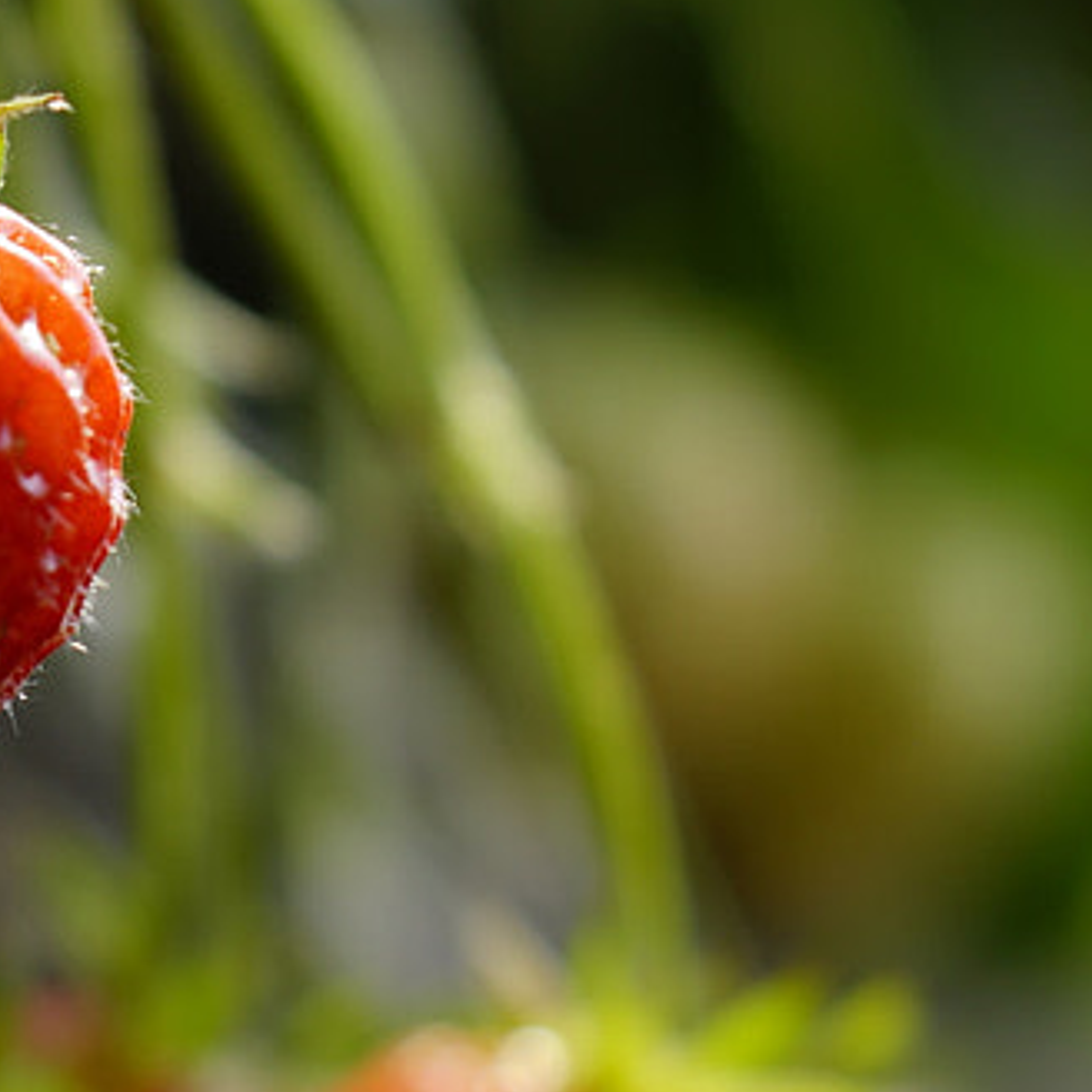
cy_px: 43
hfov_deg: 4.2
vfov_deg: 4.2
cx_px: -233
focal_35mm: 414
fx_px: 14776
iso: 50
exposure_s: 1/50
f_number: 7.1
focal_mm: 100
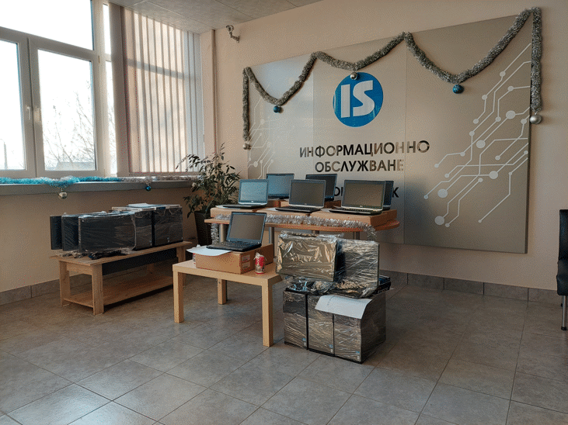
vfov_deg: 56.8
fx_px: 394
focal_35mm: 24
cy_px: 212
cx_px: 284
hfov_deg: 71.6
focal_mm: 5.23
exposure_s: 1/50
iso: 50
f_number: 1.8
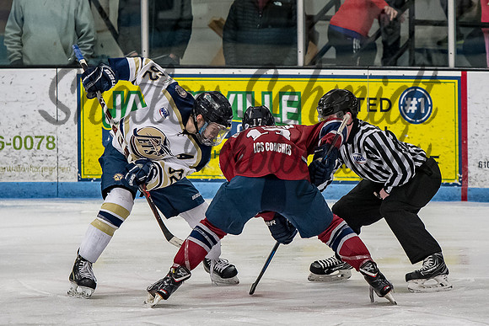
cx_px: 277
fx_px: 6286
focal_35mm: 463
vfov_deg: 3.0
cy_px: 128
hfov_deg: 4.5
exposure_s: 1/800
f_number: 3.2
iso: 1600
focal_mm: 185
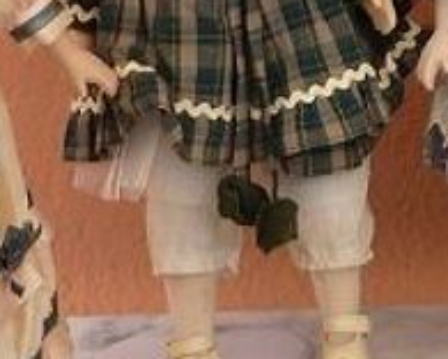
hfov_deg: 11.3
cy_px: -48
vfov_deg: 9.3
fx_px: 2188
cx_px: 655
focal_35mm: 165
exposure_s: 1/400
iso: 80
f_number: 2.8
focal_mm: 5.5
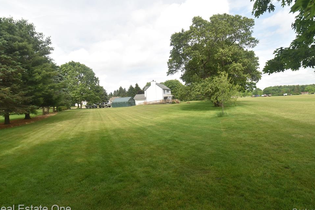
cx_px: 158
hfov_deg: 91.5
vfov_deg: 68.8
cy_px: 105
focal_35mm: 18
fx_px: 153
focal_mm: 11
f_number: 8
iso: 200
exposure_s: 1/250
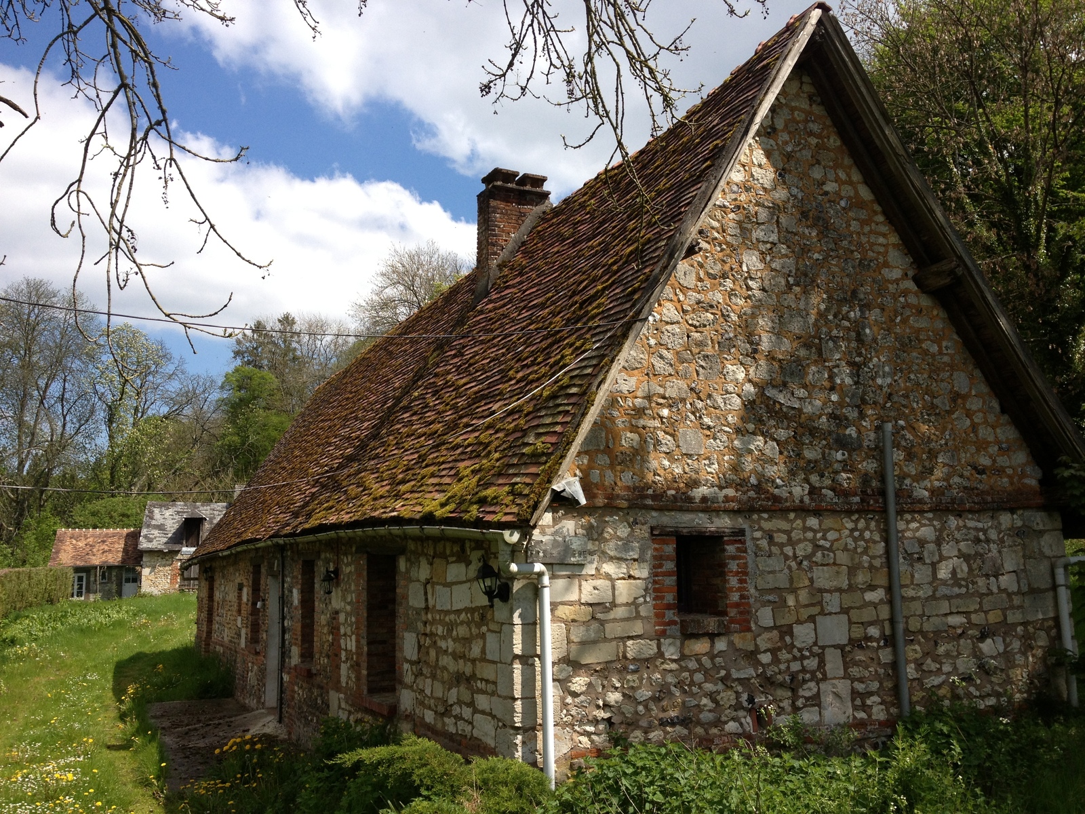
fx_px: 1097
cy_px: 407
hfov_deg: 52.6
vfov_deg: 40.7
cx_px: 542
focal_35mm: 35
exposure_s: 1/1453
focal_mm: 4.28
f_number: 2.4
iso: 64
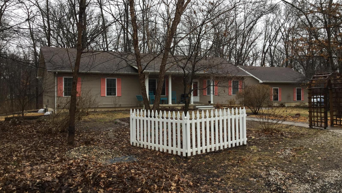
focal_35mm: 34
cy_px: 95
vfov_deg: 34.7
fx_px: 308
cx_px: 172
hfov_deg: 58.0
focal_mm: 3.3
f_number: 2.4
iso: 25
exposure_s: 1/127
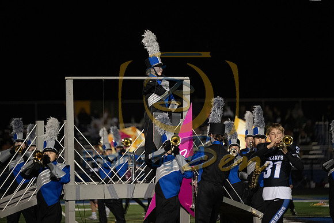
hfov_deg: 10.3
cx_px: 167
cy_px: 112
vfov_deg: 6.9
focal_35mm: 200
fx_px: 1856
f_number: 2.8
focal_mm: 200
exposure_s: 1/1250
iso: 5000
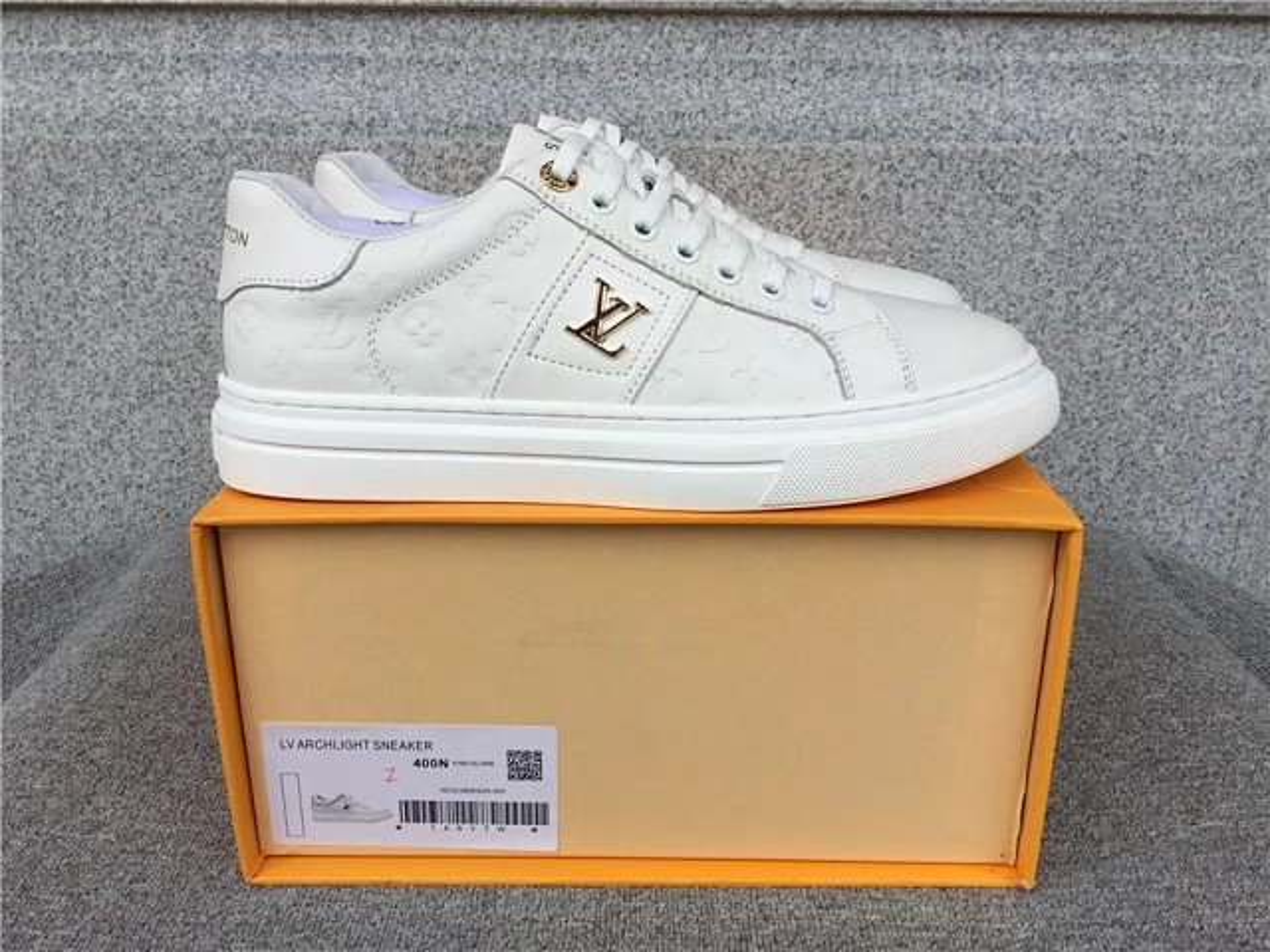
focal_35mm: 31
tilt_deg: -19.7
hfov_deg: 58.4
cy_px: 476
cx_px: 635
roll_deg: -0.2
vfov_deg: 45.4
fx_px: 1137
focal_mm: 3.3
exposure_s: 1/390
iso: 25
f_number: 2.4
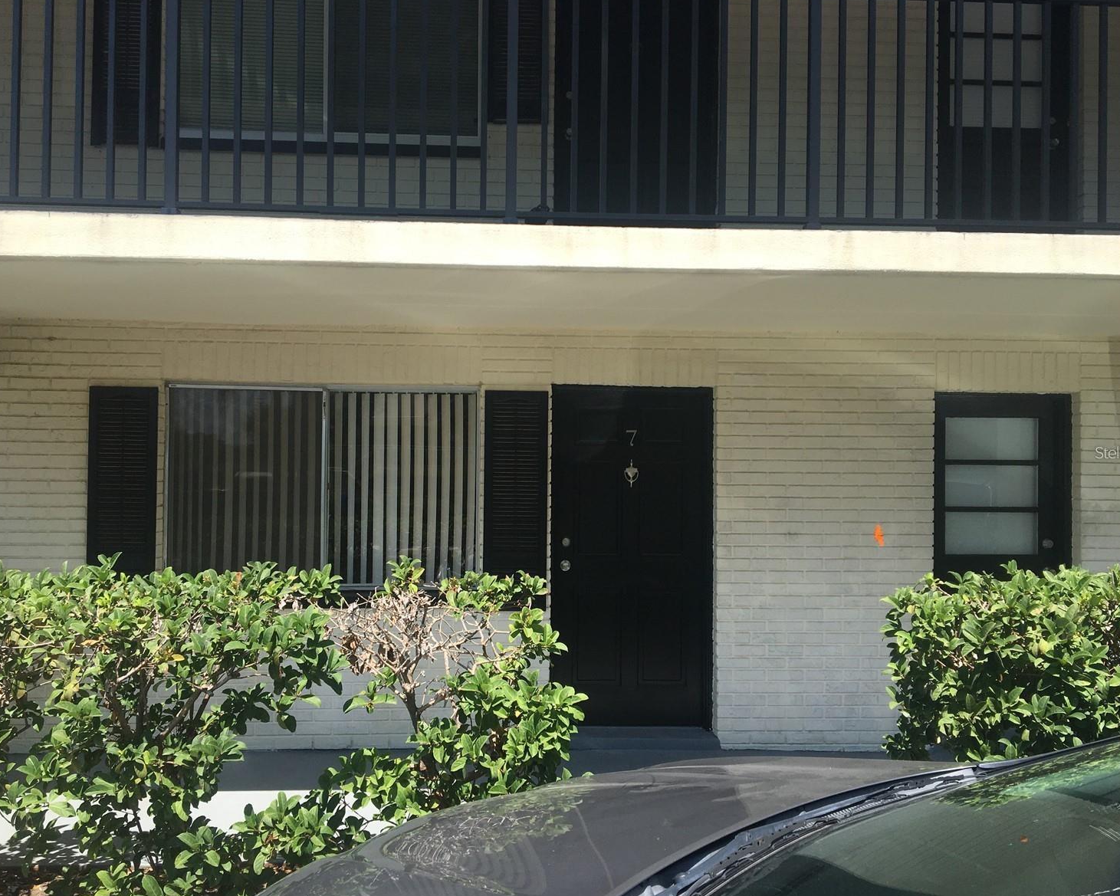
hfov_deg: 57.2
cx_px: 554
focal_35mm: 31
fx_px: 1028
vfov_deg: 47.1
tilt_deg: +3.2
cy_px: 452
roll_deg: -1.4
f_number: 2.2
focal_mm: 4.15
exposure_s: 1/962
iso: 25
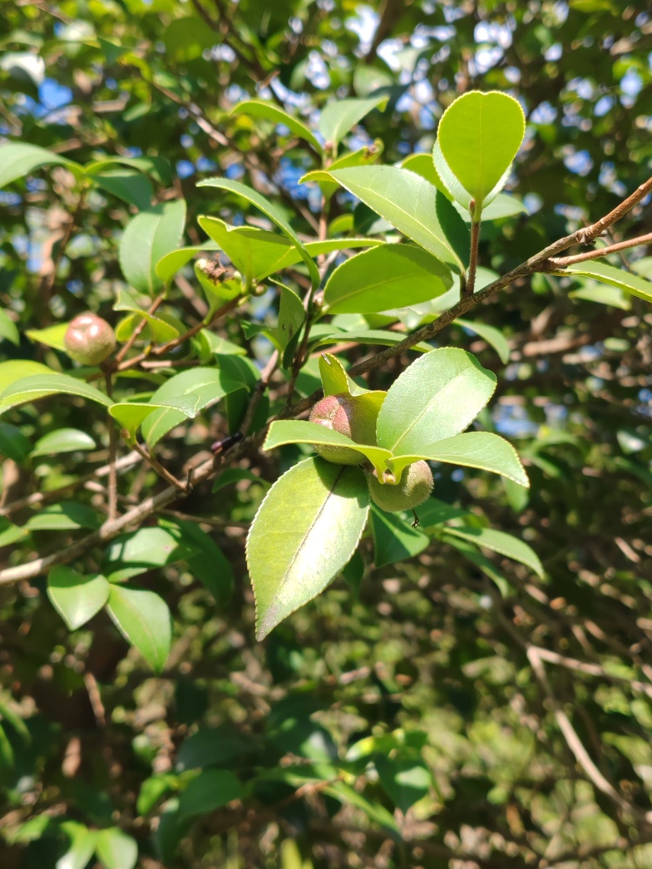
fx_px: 1230
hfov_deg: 29.7
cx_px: 332
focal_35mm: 49
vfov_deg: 38.9
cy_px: 428
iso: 100
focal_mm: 6.14
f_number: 1.8
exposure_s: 1/210
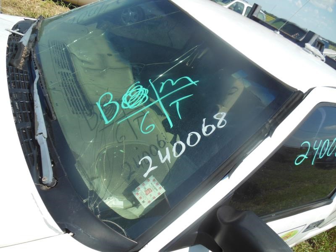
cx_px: 168
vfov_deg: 54.9
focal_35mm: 25
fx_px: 243
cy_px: 126
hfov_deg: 69.4
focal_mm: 4.5
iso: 125
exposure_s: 1/1250
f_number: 3.2
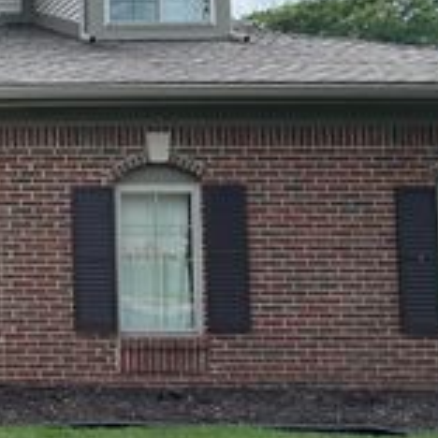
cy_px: 190
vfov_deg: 25.3
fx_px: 973
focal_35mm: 68
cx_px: -256
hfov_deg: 20.8
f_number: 1.78
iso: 80
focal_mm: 6.86
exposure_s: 1/2660
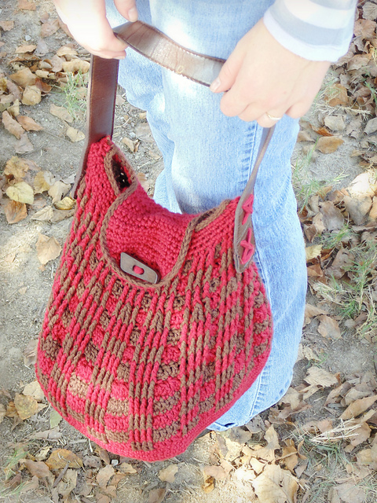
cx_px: 188
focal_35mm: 98
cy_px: 252
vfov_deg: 20.0
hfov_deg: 15.1
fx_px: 1423
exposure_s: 1/30
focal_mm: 17.5
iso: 100
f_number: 4.6
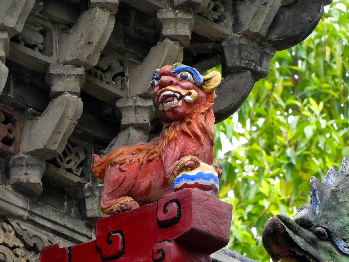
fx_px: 4345
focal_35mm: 431
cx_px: 174
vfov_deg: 3.5
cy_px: 131
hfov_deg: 4.6
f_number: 6
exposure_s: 1/125
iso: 800
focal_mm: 77.3
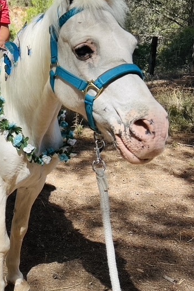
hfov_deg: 24.8
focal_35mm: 52
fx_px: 421
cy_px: 134
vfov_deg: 38.2
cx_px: 2
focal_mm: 5.7
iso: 50
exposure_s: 1/1488
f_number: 1.5
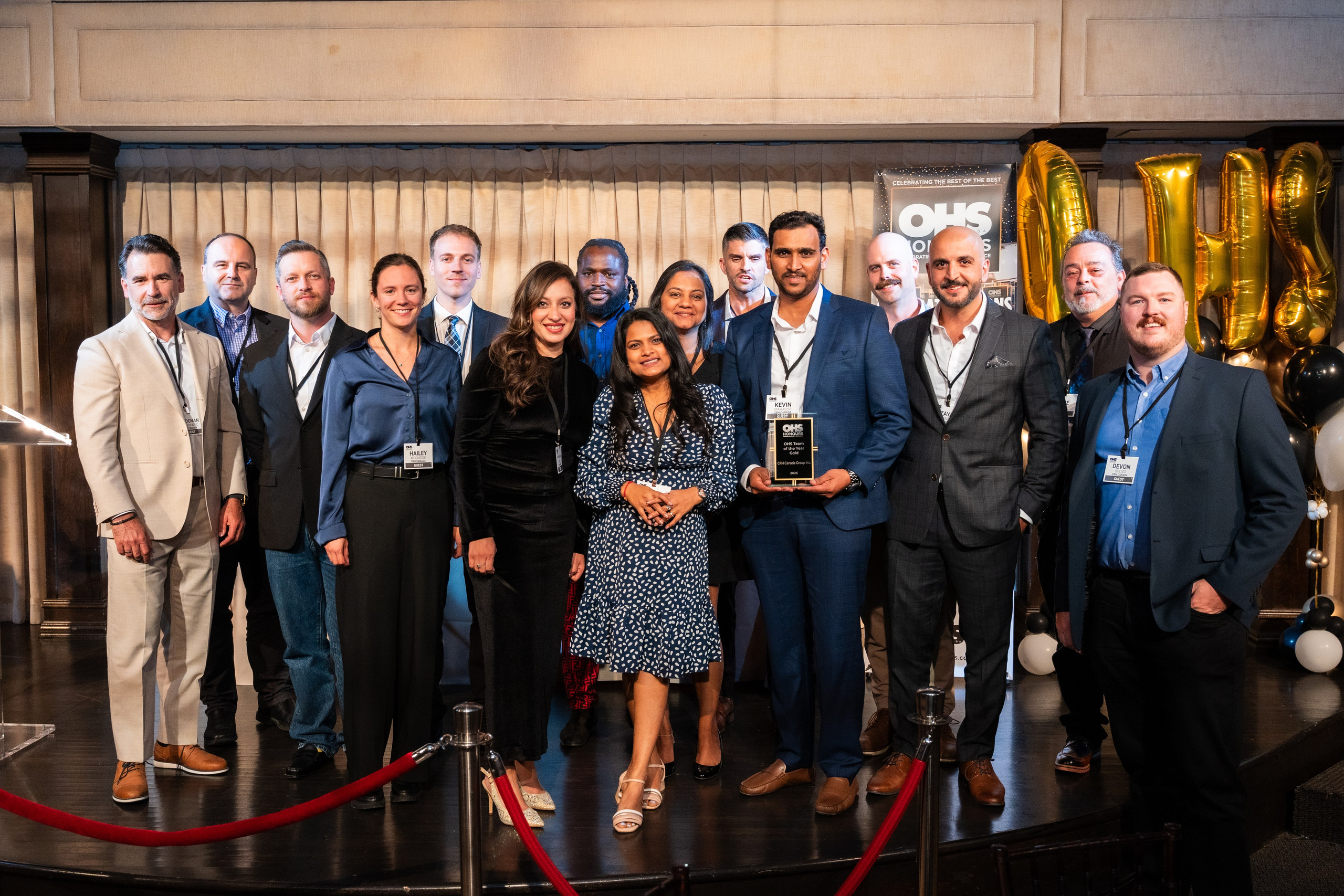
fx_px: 1452
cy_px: 447
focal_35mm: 39
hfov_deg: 49.7
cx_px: 658
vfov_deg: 34.3
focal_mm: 34.4
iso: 800
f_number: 4
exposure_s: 1/160
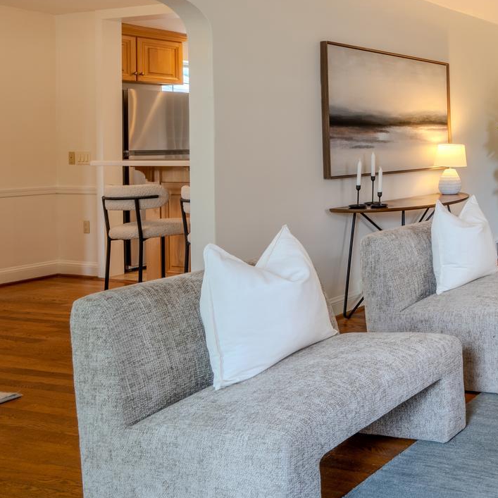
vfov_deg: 49.5
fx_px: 521
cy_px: 139
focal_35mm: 32
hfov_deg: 32.3
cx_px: 698
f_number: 11
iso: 100
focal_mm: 13
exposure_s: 1/5
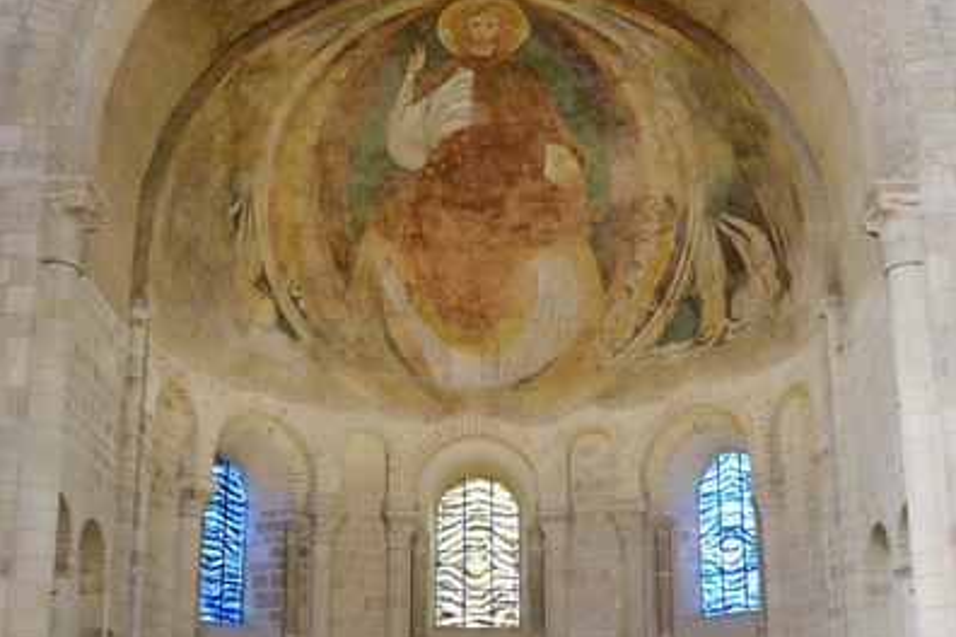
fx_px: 1407
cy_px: 444
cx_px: 480
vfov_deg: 25.3
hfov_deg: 37.5
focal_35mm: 53
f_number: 4
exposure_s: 1/20
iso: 1600
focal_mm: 23
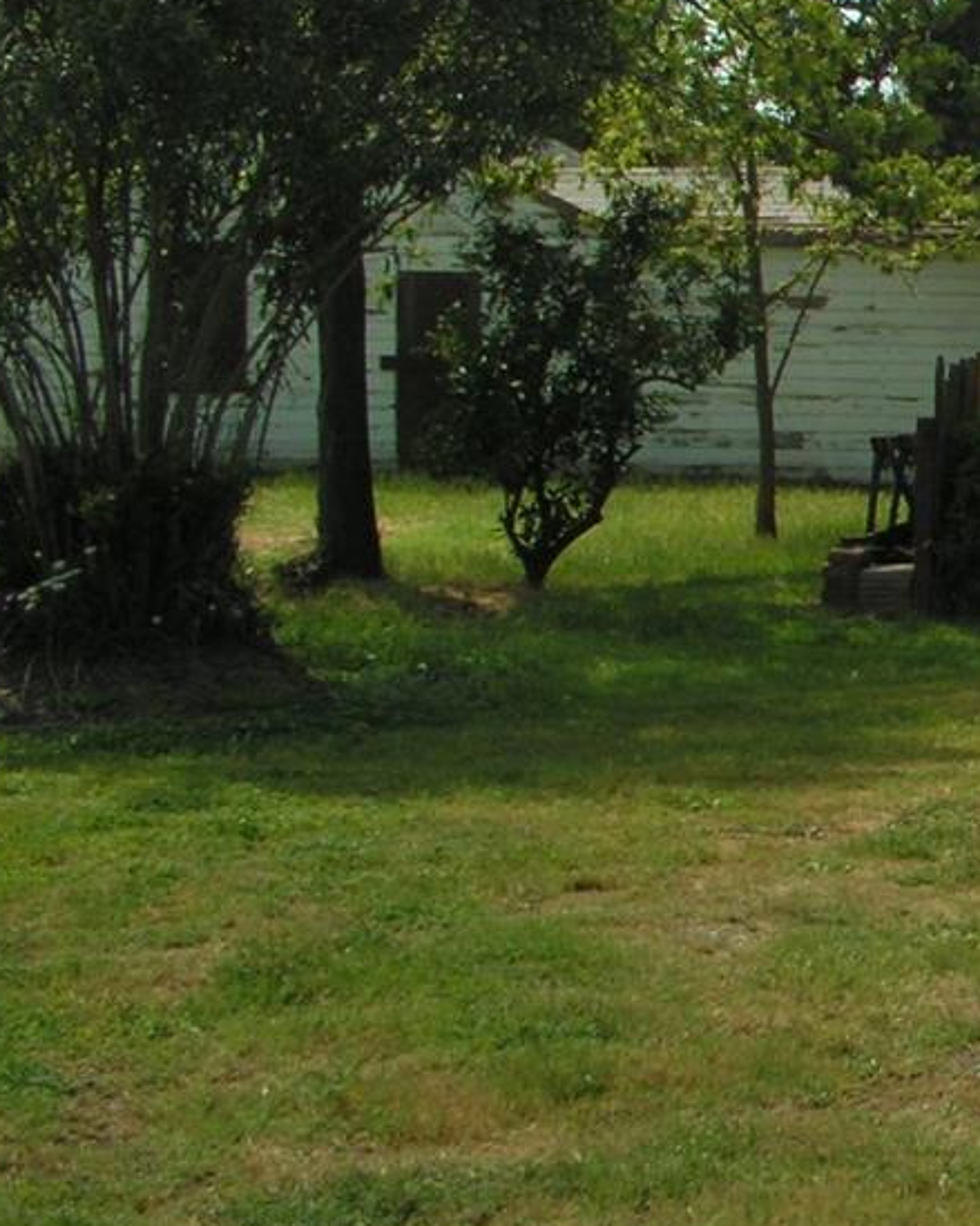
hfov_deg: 14.6
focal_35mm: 96
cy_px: 543
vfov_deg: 20.0
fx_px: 3481
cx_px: 1610
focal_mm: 6
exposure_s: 1/320
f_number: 4.8
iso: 50
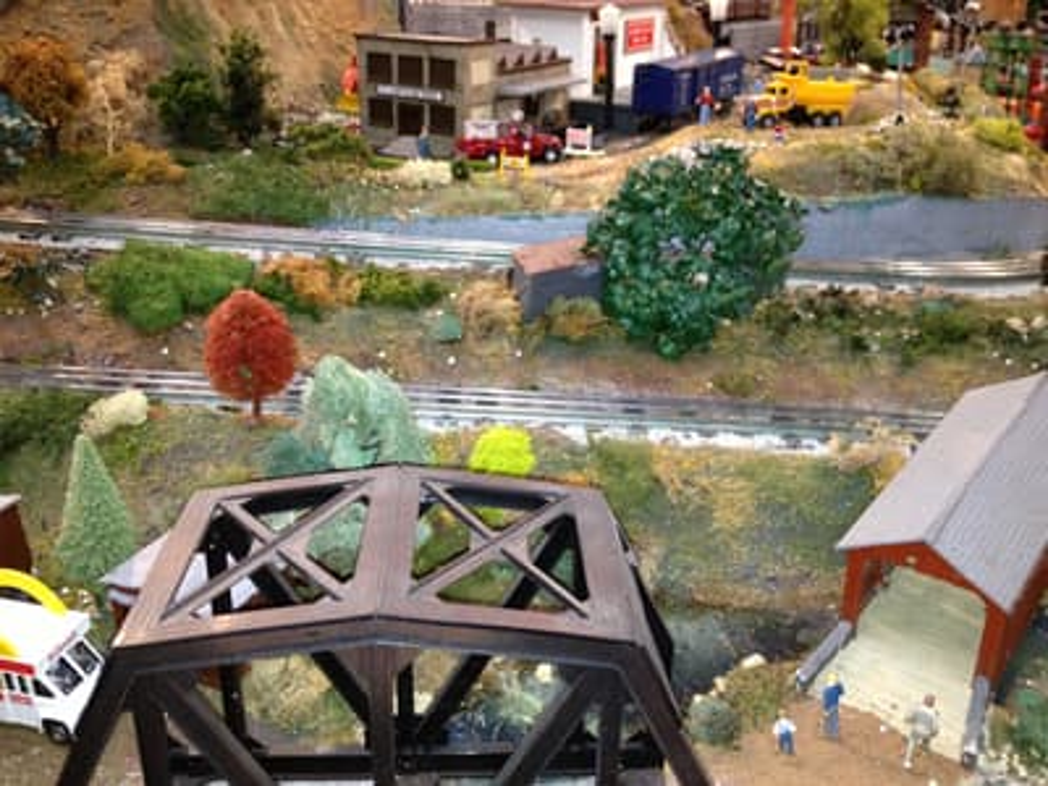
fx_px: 1060
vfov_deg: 40.7
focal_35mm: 35
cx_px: 524
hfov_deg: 52.6
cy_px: 393
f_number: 2.4
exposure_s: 1/20
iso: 160
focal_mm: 4.28
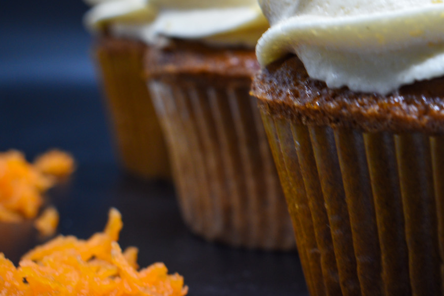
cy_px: 89
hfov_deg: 22.1
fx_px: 1088
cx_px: 463
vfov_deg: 15.5
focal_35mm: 88
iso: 200
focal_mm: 25
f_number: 7.1
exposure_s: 1/13
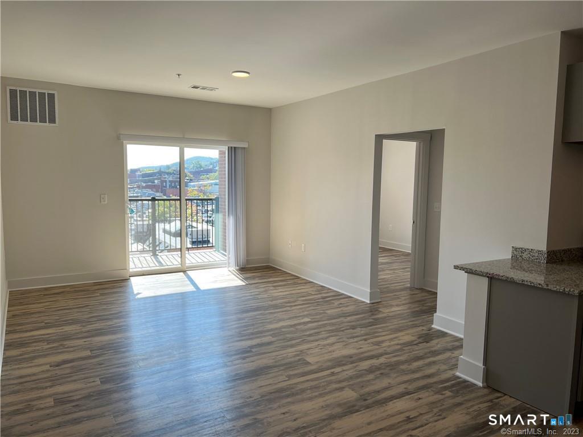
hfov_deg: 67.3
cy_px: 218
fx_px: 438
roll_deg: -0.7
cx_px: 292
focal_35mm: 26
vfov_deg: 53.1
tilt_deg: -6.1
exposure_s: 1/377
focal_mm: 5.7
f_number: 1.5
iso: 50
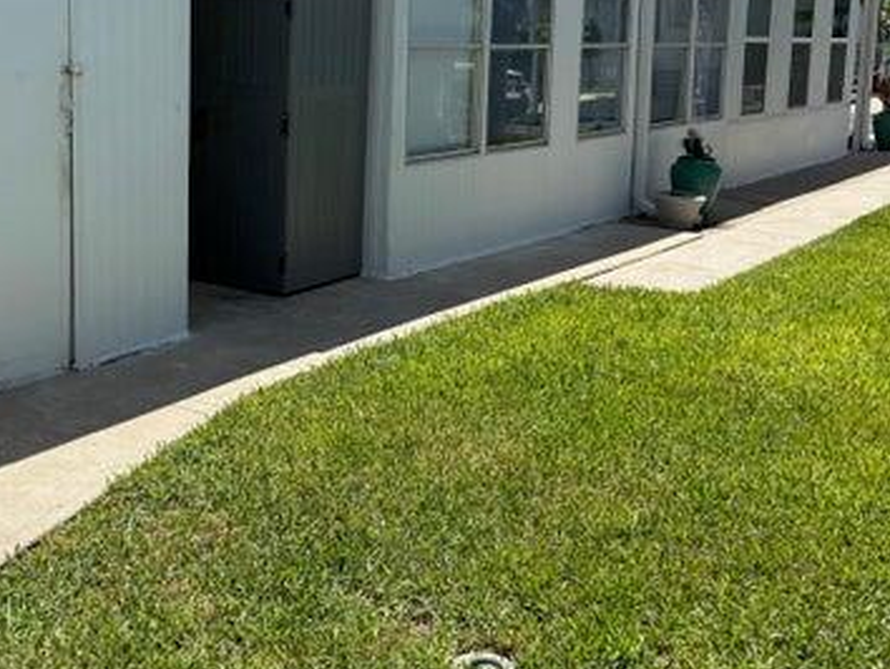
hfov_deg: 39.3
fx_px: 1209
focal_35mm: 47
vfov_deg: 30.5
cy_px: 176
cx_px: 216
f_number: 1.6
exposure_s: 1/3448
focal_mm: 5.96
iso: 50
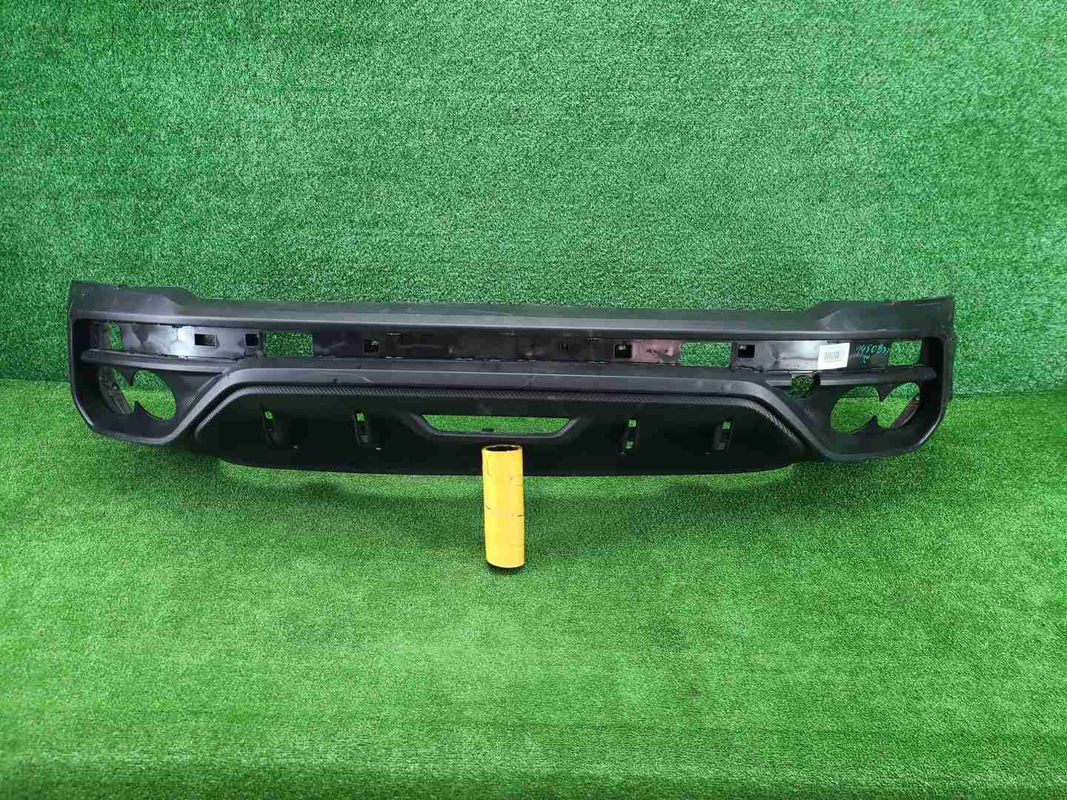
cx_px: 534
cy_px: 400
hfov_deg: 67.3
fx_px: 801
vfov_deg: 53.1
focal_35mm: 26
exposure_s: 1/50
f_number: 1.8
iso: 228
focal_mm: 5.4
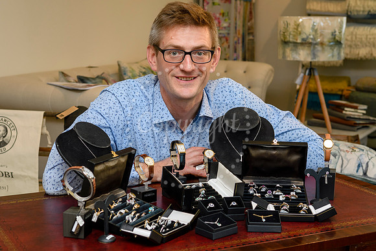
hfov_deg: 33.4
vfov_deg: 22.6
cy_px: 126
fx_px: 627
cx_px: 188
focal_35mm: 60
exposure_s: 1/80
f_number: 5
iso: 400
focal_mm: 40
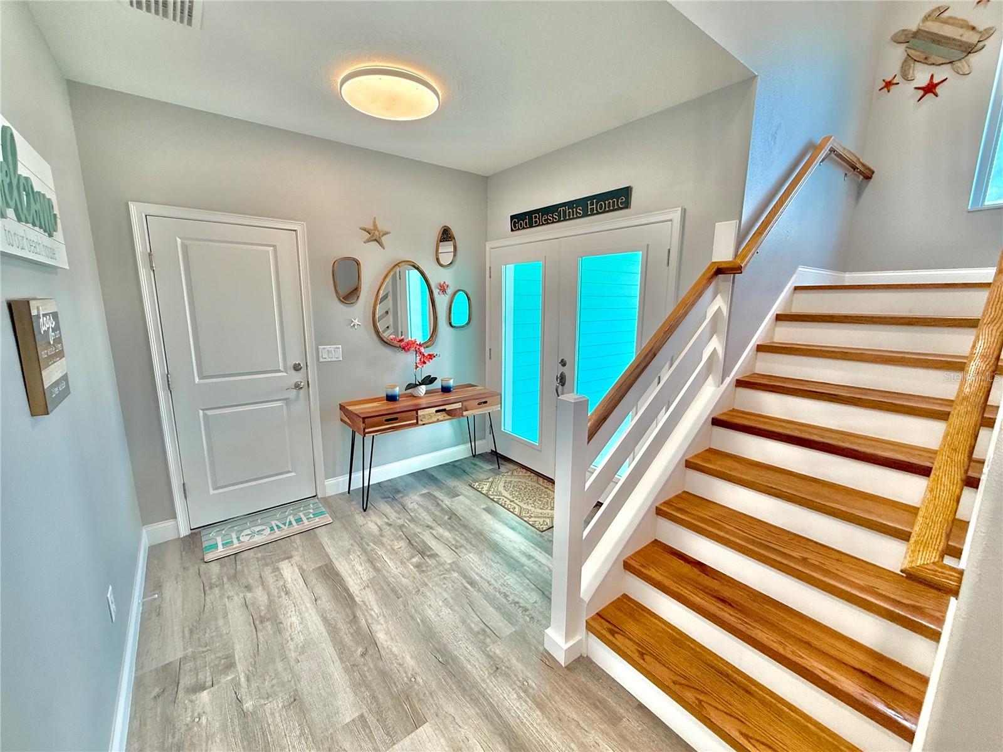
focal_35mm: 14
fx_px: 406
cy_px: 376
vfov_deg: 85.7
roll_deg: -0.5
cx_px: 502
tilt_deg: -9.6
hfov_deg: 102.1
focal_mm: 2.22
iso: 125
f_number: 2.2
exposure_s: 1/120
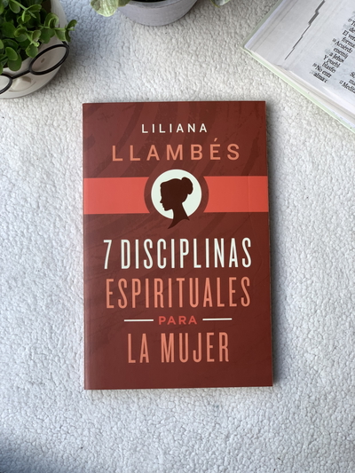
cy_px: 236
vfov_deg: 36.8
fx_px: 711
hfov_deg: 28.0
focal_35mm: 52
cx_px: 178
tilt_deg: -84.7
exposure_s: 1/141
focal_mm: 6
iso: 16
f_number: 2.4
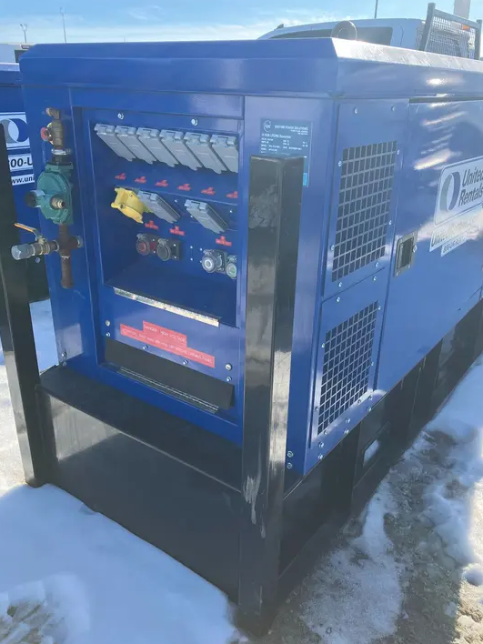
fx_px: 540
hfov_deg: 48.2
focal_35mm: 29
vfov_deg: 61.7
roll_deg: -0.3
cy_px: 328
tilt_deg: -22.0
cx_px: 240
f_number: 1.8
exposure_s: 1/615
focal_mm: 3.99
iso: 32
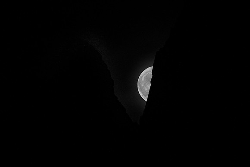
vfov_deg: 2.1
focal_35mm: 643
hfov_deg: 3.2
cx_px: 170
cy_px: 87
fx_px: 4464
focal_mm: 332
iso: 1000
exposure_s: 1/1600
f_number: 6.1
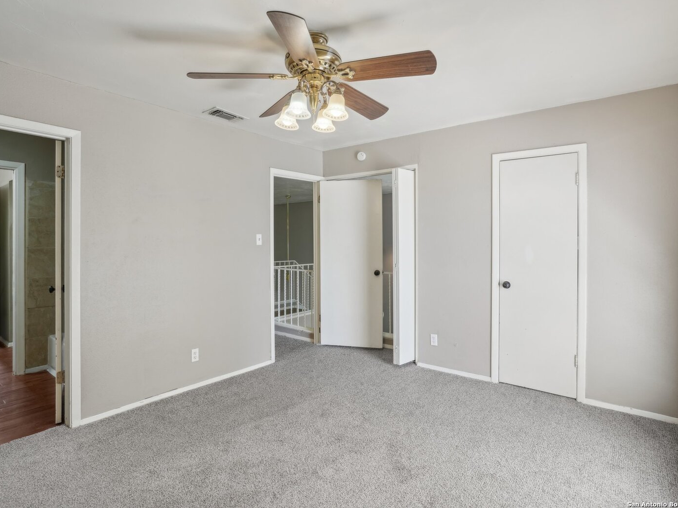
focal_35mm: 18
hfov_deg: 87.8
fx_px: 352
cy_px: 244
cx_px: 337
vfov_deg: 71.5
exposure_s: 1/30
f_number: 8
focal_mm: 16
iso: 400
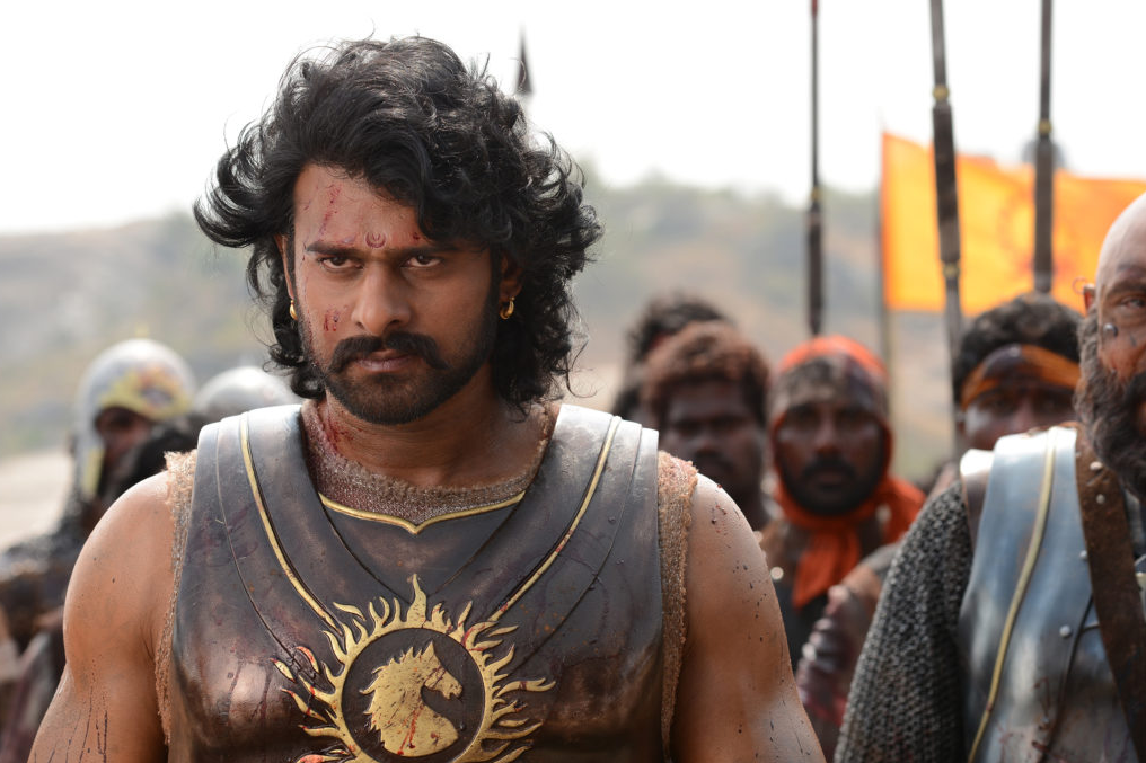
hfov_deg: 16.9
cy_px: 383
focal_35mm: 121
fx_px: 3851
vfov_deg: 11.3
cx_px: 571
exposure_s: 1/320
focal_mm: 120
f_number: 8
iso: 200
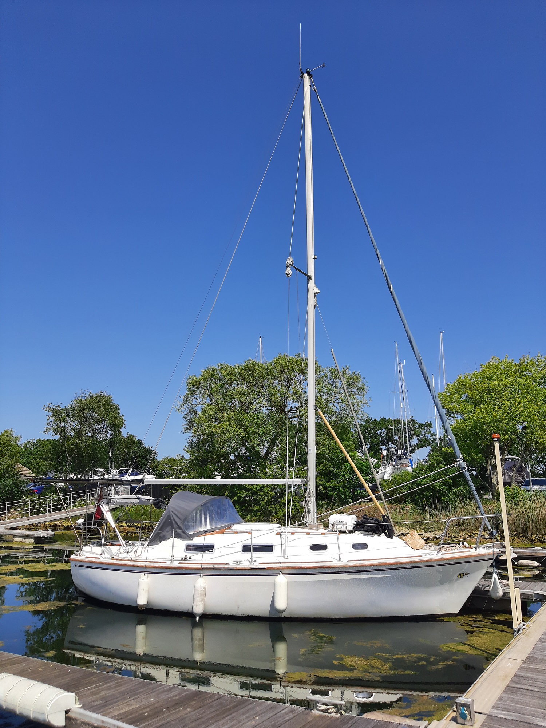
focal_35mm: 26
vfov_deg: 67.3
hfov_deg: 53.1
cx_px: 273
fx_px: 547
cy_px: 364
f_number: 1.7
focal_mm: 3.92
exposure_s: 1/1894
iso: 40
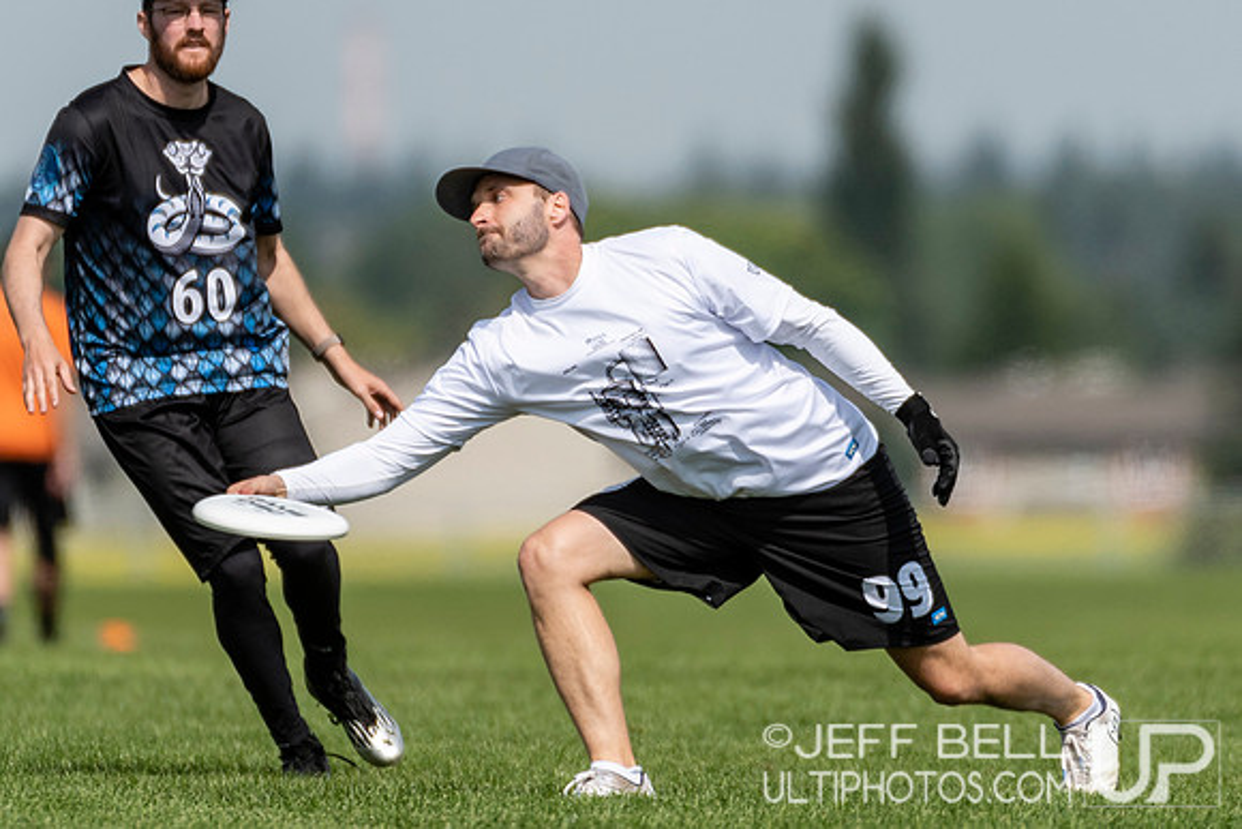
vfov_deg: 1.3
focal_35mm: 1071
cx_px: 628
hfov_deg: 1.9
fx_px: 36948
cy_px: 180
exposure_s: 1/2000
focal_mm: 400
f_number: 4
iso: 100
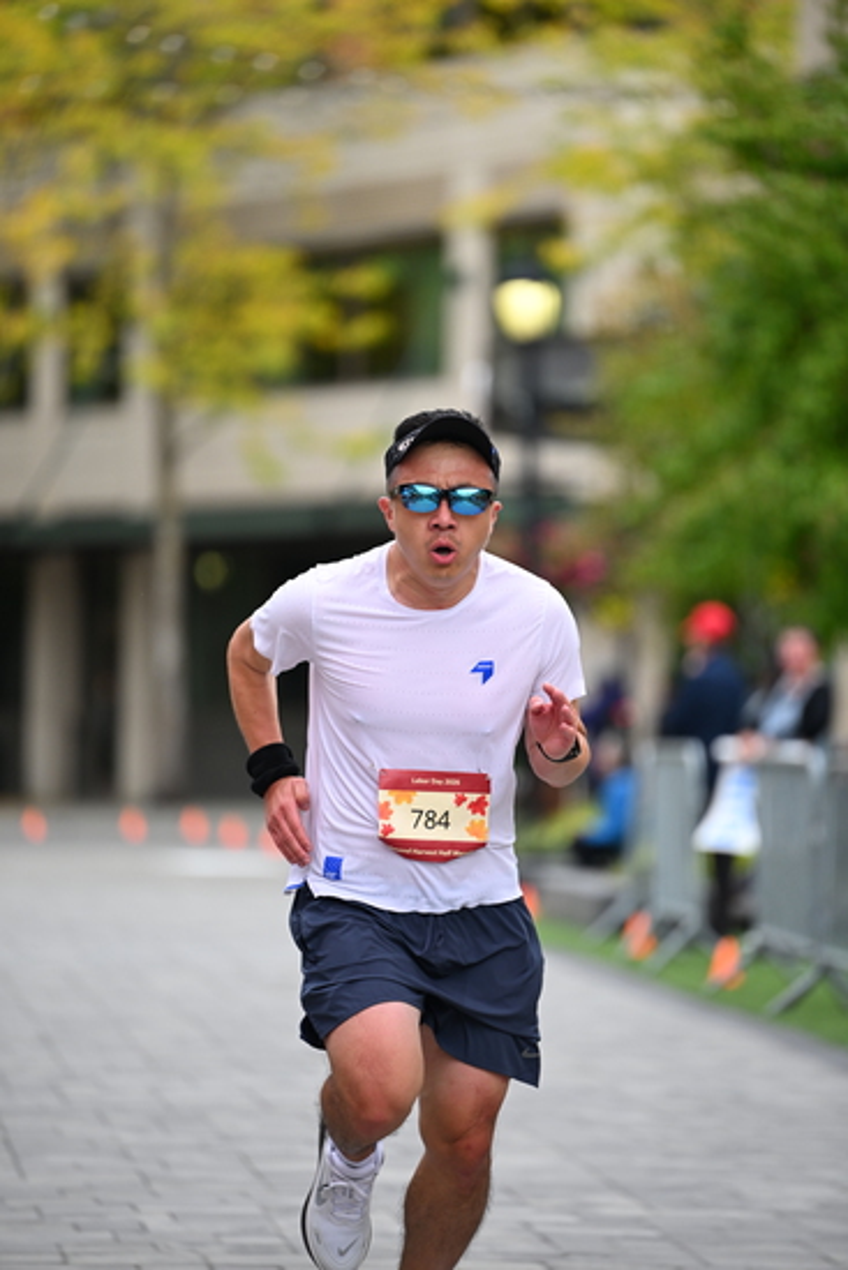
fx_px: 7062
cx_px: 424
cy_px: 635
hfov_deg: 6.9
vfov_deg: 10.3
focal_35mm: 200
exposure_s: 1/2000
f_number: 2.8
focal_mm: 200
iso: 640
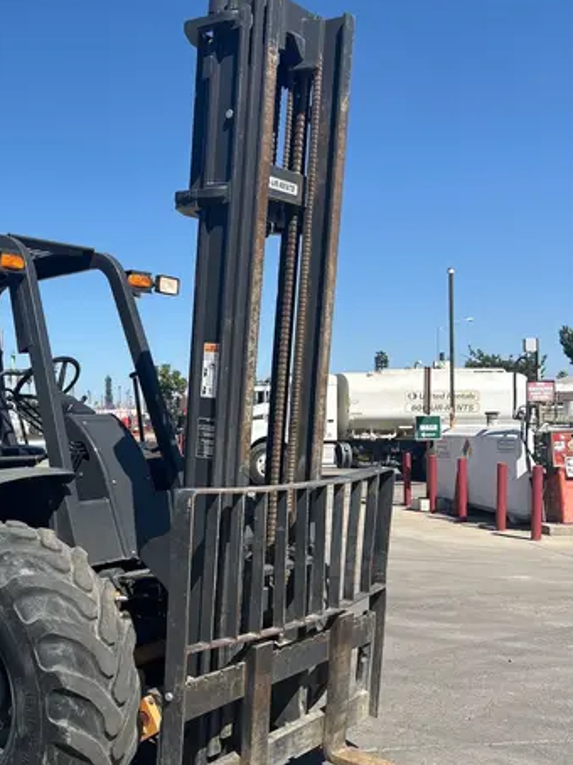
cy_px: 432
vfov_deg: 44.7
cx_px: 115
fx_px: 928
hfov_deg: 33.3
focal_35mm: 42
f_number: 1.5
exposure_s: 1/4274
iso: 50
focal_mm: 5.7
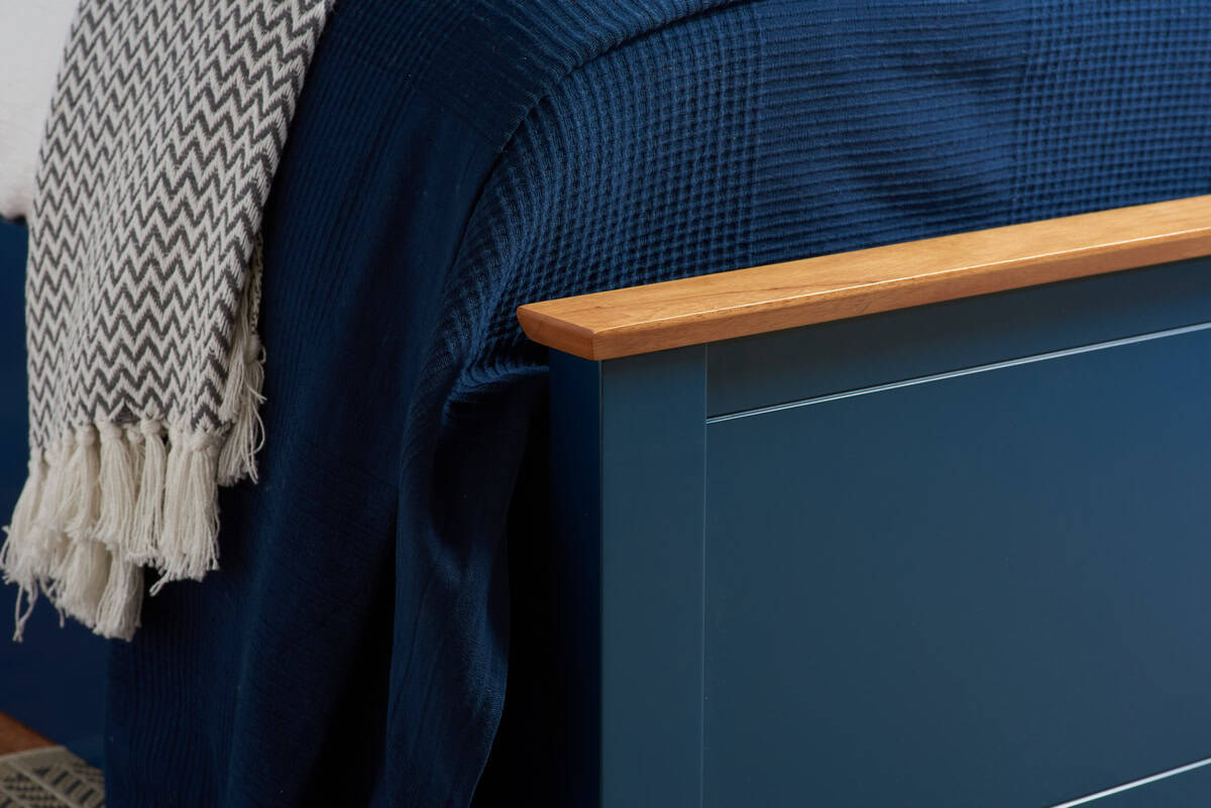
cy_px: 404
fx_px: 3028
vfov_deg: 15.2
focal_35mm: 90
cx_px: 606
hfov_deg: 22.6
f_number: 11
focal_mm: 90
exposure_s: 1/125
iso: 100
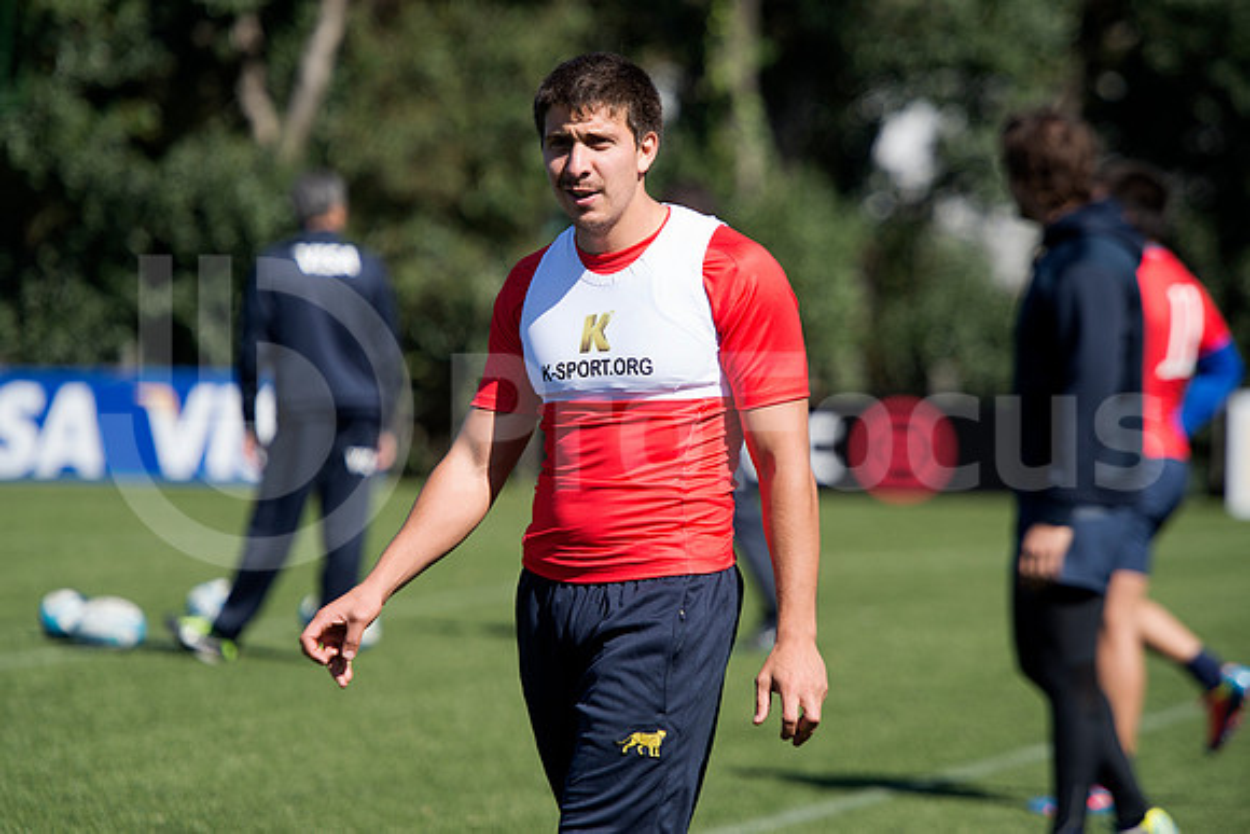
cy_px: 417
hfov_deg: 8.9
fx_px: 7988
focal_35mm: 230
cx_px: 625
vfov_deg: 6.0
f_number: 4
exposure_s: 1/1000
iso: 250
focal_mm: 230
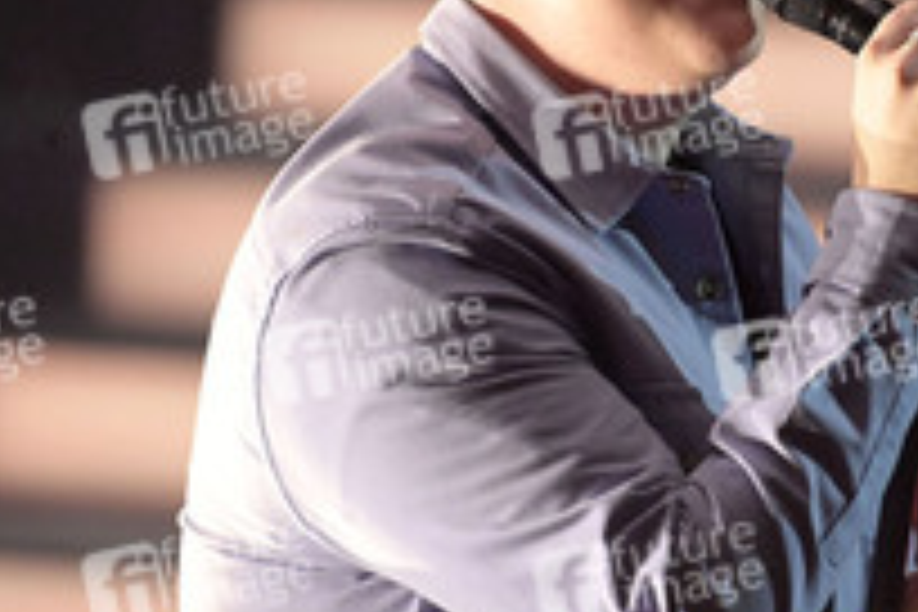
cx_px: 709
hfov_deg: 2.1
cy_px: 238
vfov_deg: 1.4
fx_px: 25371
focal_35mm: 995
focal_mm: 450
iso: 12800
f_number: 5.6
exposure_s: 1/500
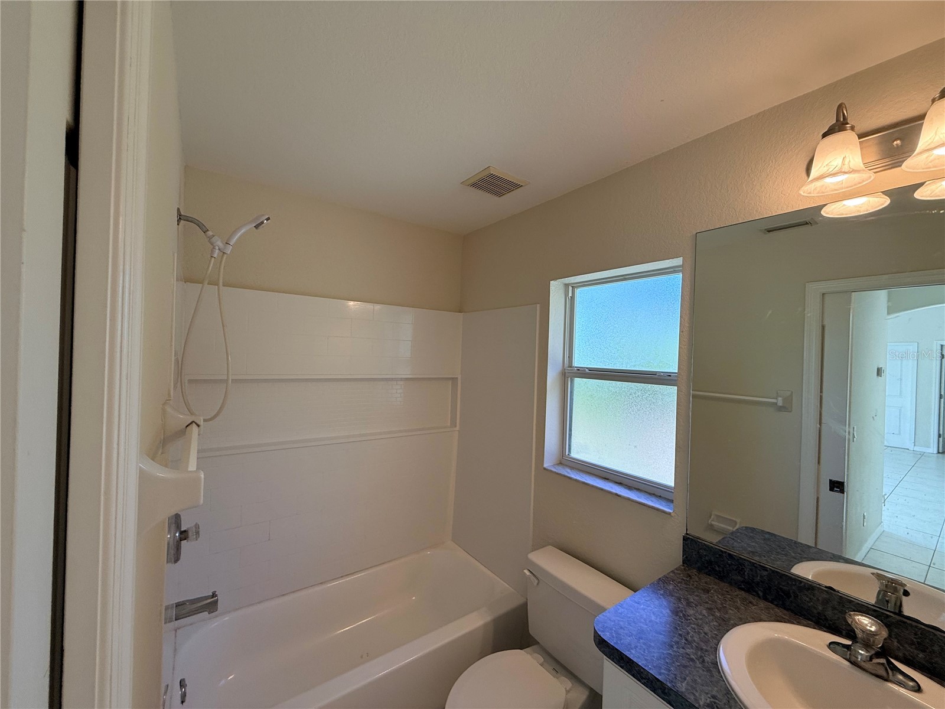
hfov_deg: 102.1
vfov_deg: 85.7
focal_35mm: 14
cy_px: 354
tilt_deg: +0.6
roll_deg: -2.1
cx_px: 472
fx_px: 382
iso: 64
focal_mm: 2.22
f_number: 2.2
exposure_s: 1/120
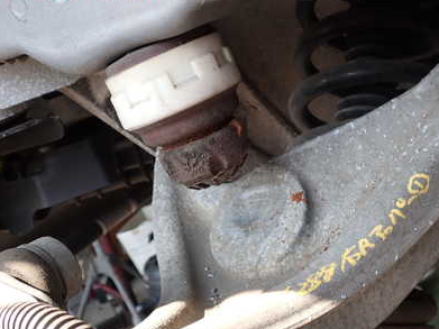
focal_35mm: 46
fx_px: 583
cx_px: 281
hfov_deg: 40.9
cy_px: 227
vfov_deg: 31.2
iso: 100
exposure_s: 1/125
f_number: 3.2
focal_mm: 5.4
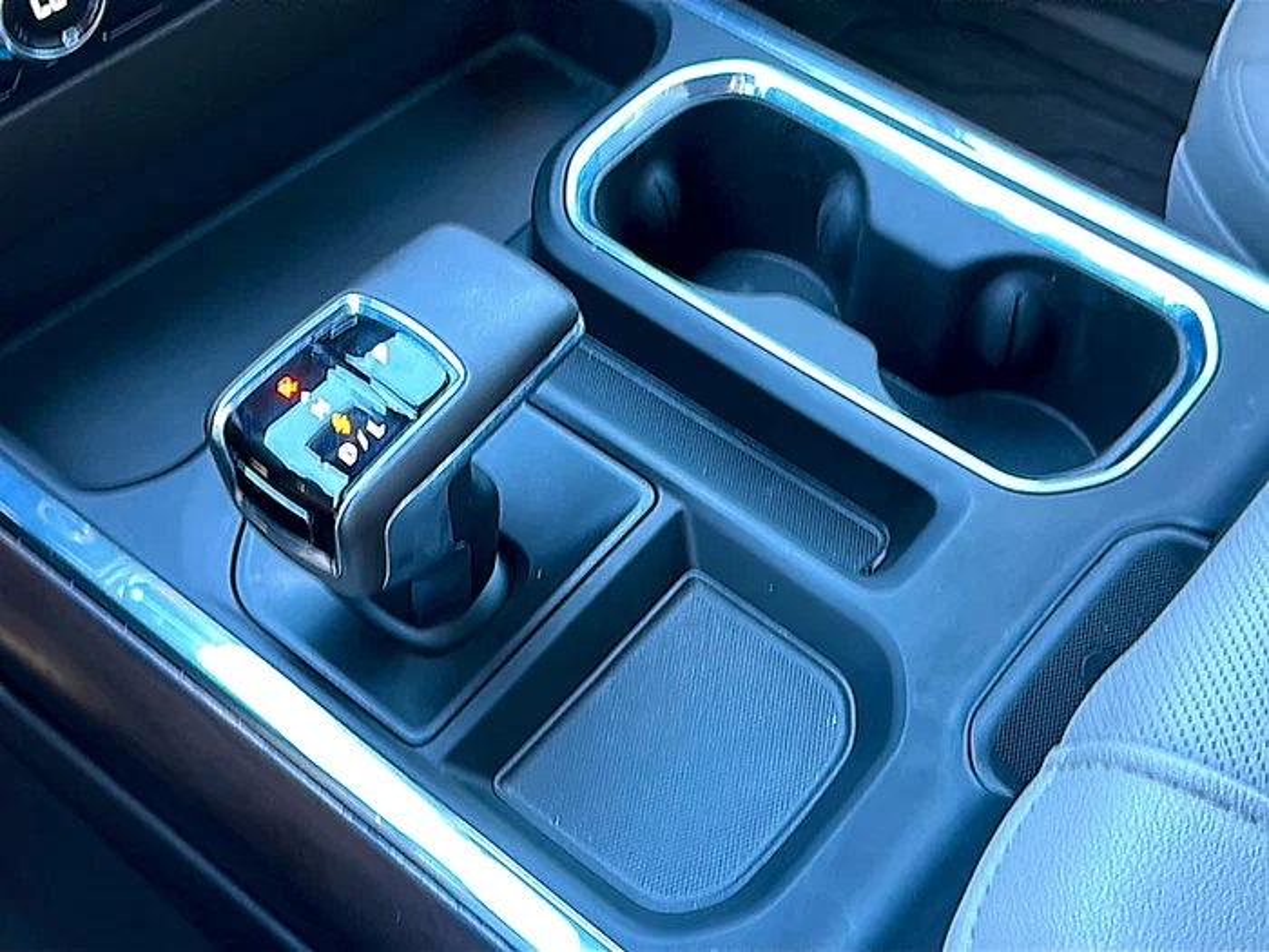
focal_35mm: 39
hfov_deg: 47.9
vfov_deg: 36.8
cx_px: 634
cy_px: 476
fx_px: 1430
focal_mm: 6.86
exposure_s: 1/40
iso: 125
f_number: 1.78
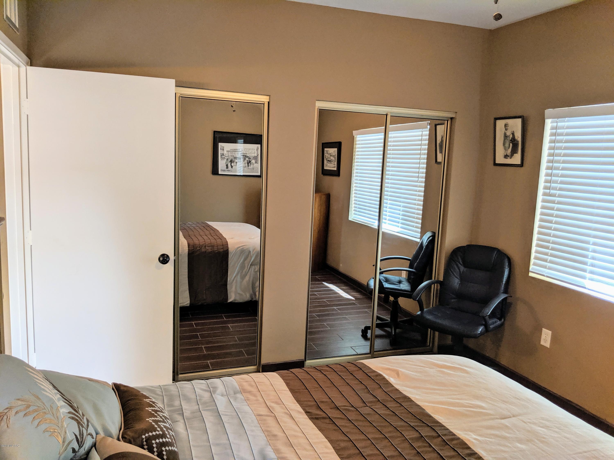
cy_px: 230
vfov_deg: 51.4
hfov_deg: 65.3
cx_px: 307
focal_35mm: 27
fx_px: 479
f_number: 1.8
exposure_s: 1/60
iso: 126
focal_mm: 4.44
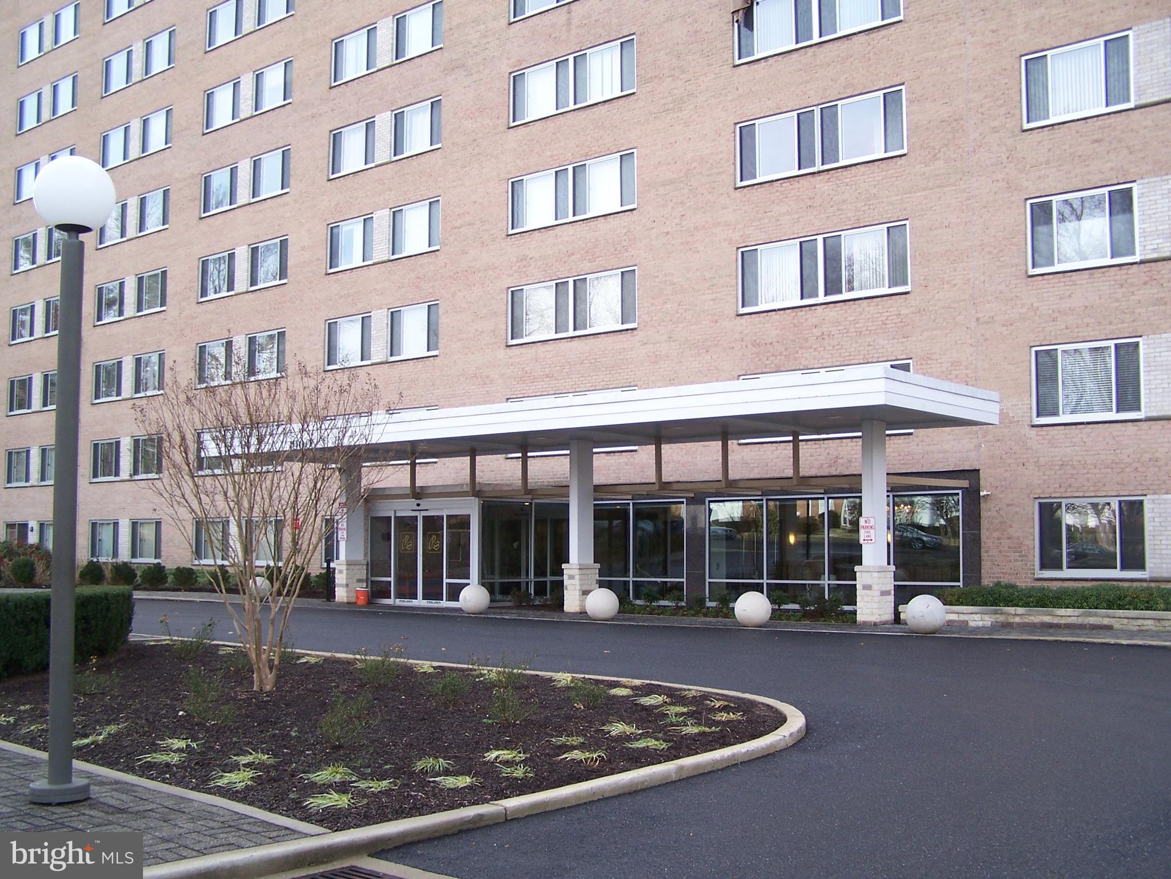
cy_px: 440
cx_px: 586
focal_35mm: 38
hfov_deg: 49.0
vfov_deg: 37.7
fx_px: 1286
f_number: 2.8
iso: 80
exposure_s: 1/180
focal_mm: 6.3
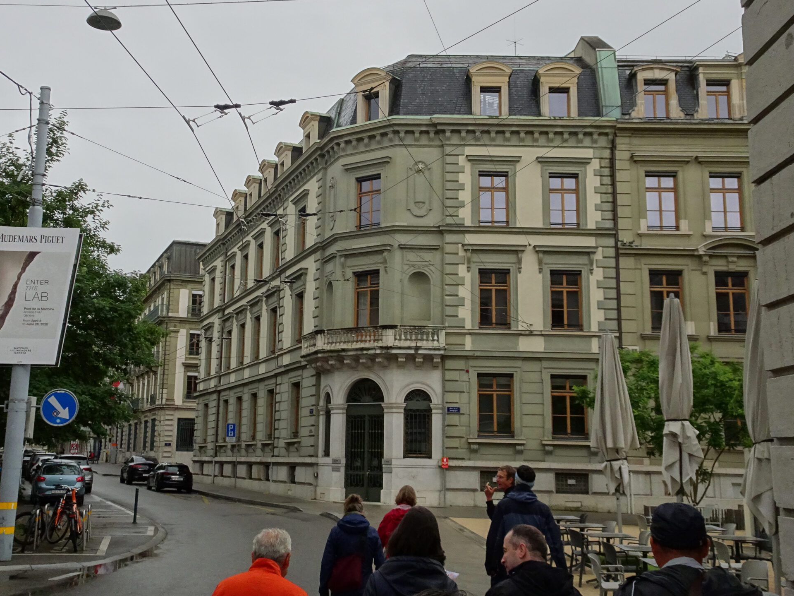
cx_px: 343
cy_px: 251
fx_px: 917
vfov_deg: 35.9
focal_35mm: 40
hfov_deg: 46.7
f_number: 3.5
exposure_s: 1/200
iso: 80
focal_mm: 5.09
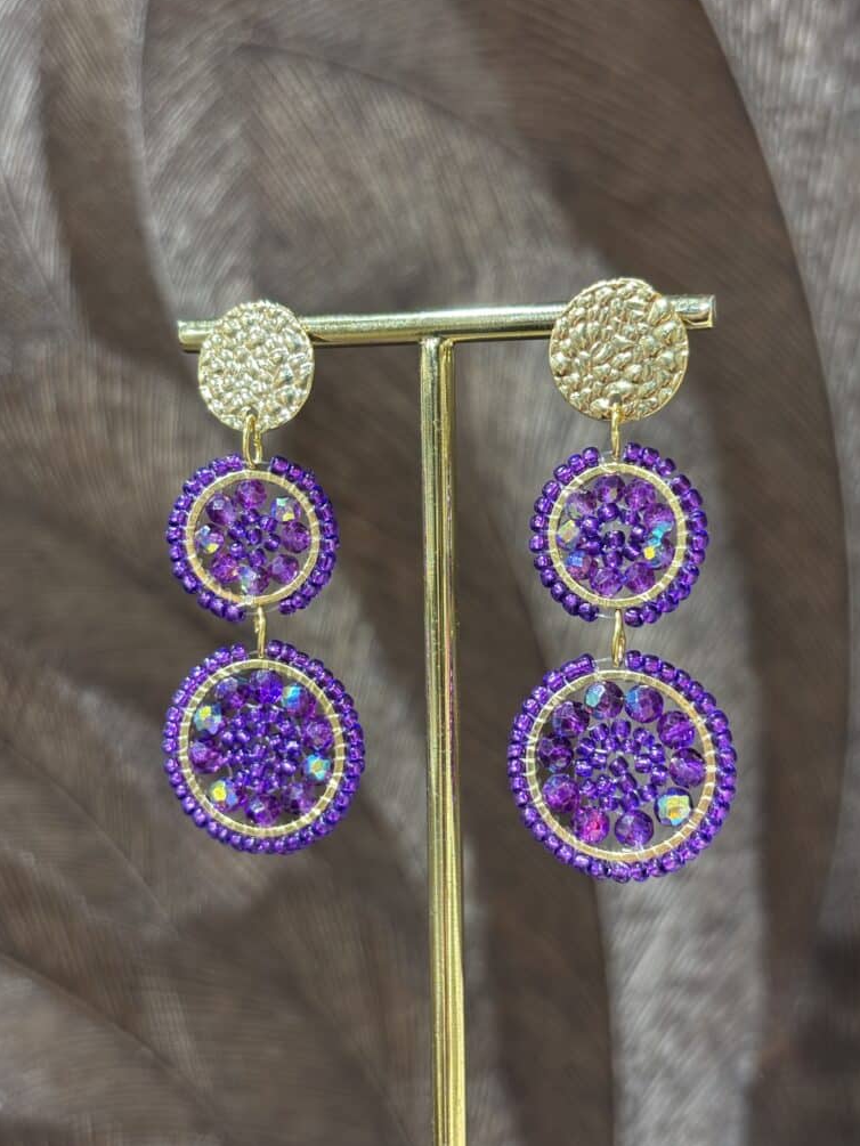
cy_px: 576
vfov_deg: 36.2
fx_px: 1755
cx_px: 433
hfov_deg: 27.5
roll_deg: +0.6
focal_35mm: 53
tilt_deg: -4.3
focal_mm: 5.96
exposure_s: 1/50
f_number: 1.6
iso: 80
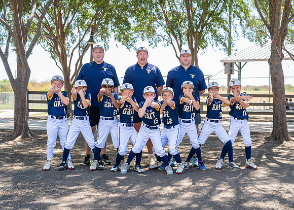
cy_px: 105
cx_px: 146
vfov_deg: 26.7
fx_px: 443
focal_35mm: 53
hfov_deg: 36.7
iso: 100
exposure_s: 1/250
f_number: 3.5
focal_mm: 50
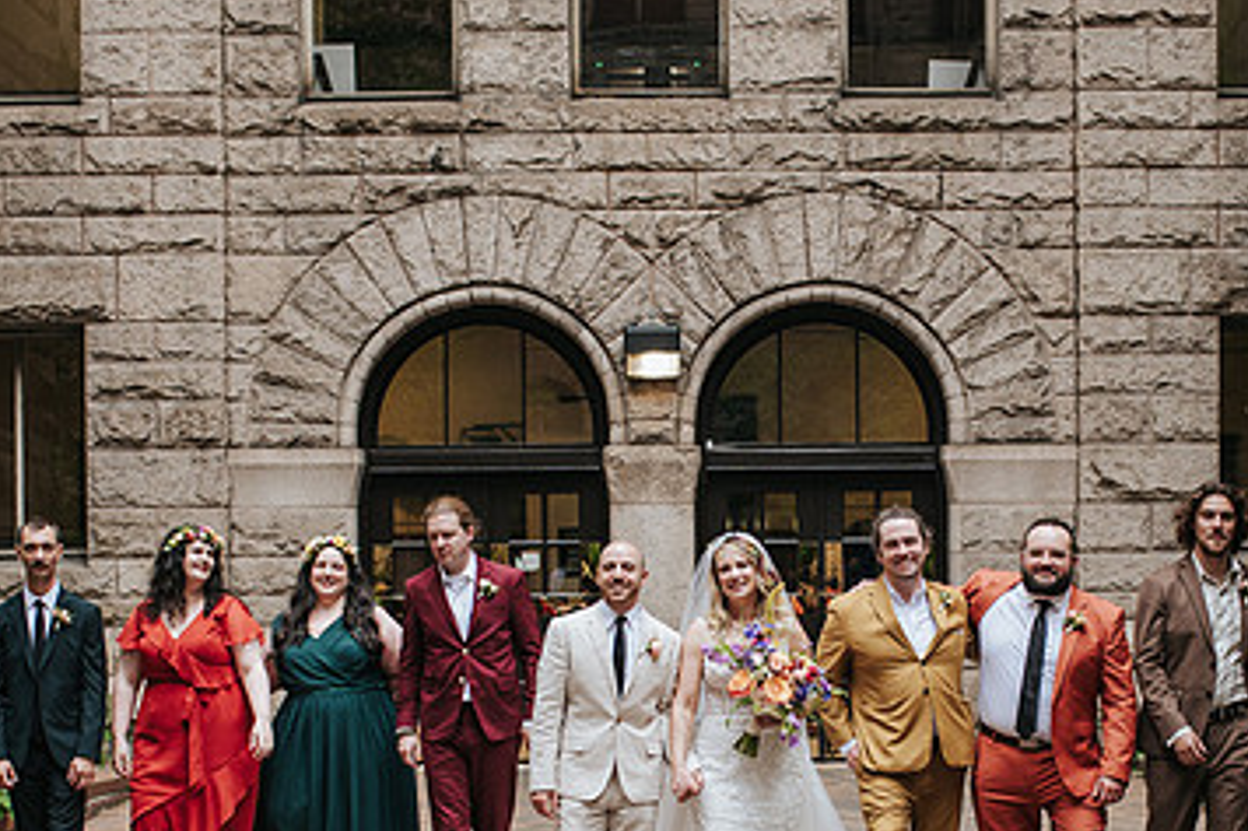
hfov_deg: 28.8
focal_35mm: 70
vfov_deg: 19.2
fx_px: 2425
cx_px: 700
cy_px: 718
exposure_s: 1/400
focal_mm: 35
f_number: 3.2
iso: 900
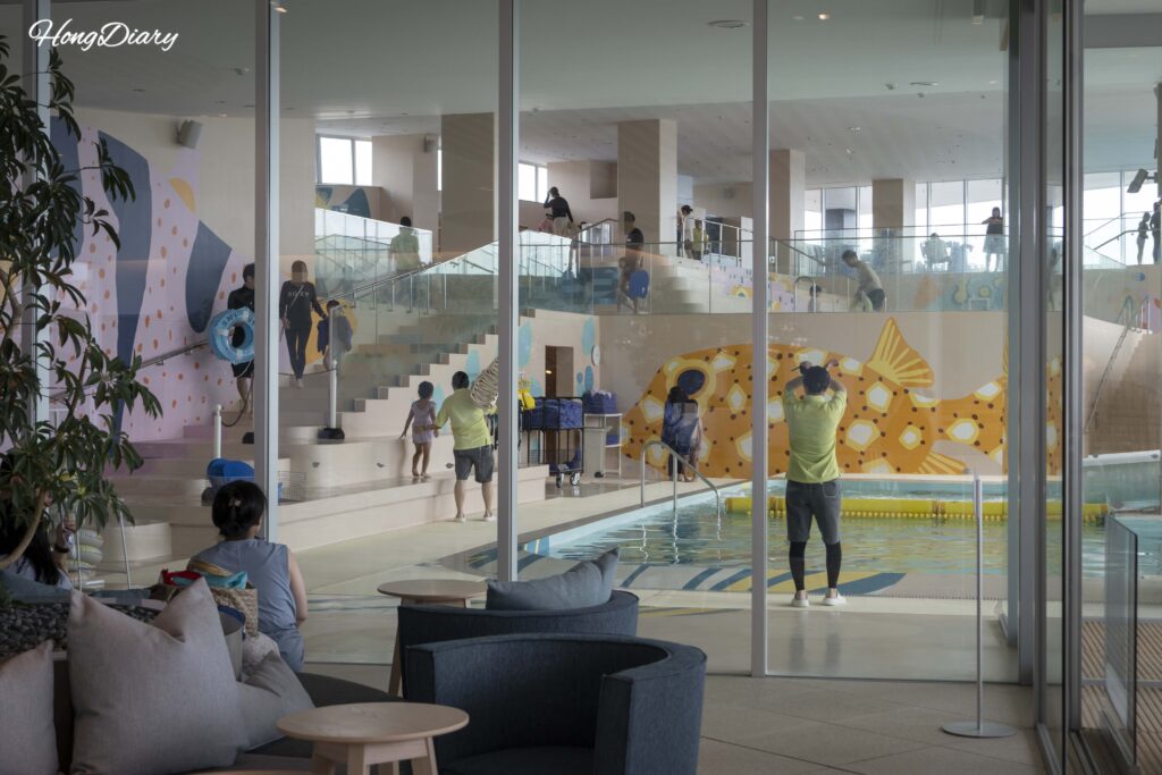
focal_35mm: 42
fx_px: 1356
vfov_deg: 31.9
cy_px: 388
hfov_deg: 46.4
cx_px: 581
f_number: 5.6
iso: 400
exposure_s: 1/160
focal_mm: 42
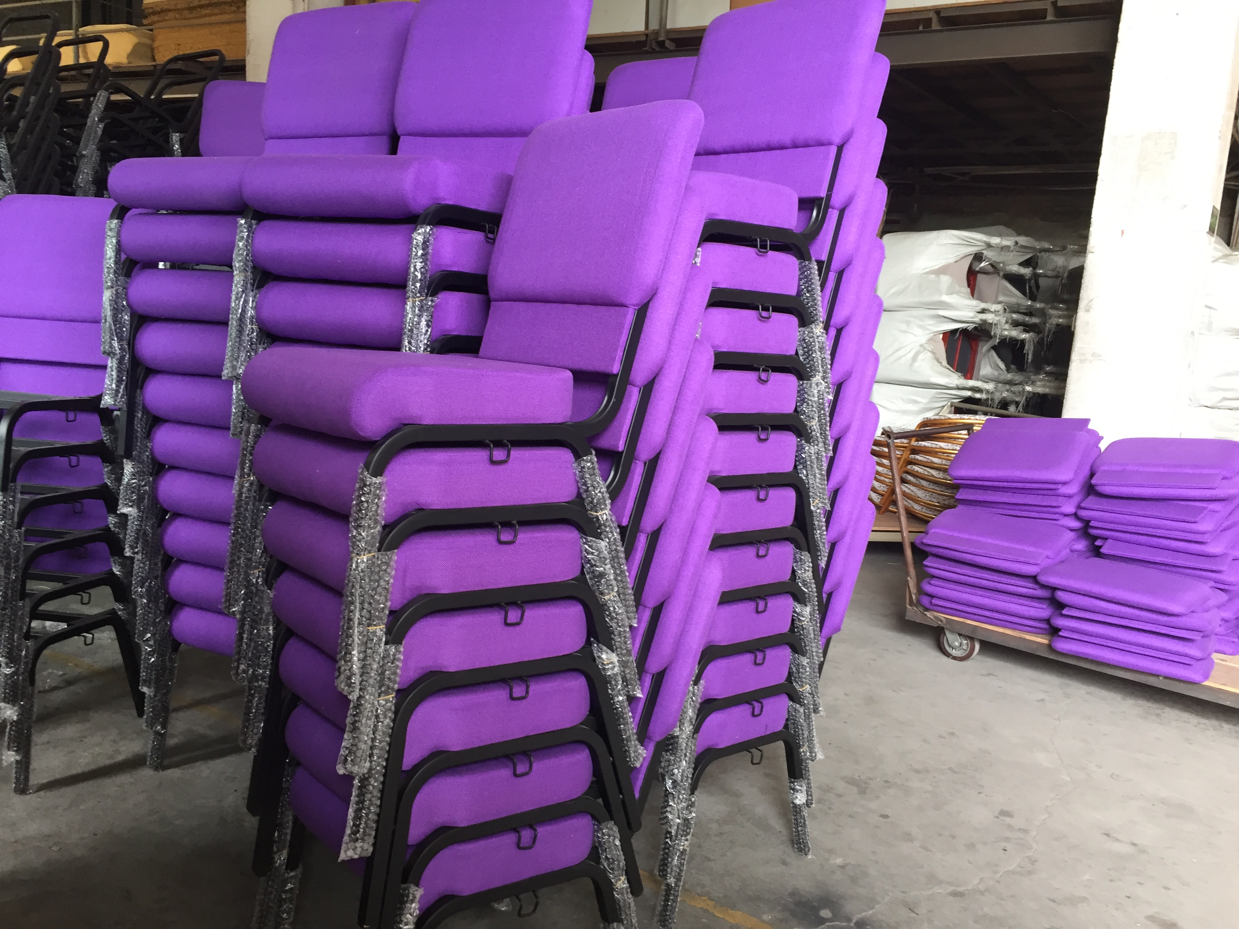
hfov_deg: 61.7
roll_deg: -4.4
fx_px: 1038
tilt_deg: -10.4
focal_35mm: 29
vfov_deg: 48.2
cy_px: 464
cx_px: 620
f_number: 2.2
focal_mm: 4.15
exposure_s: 1/33
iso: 50
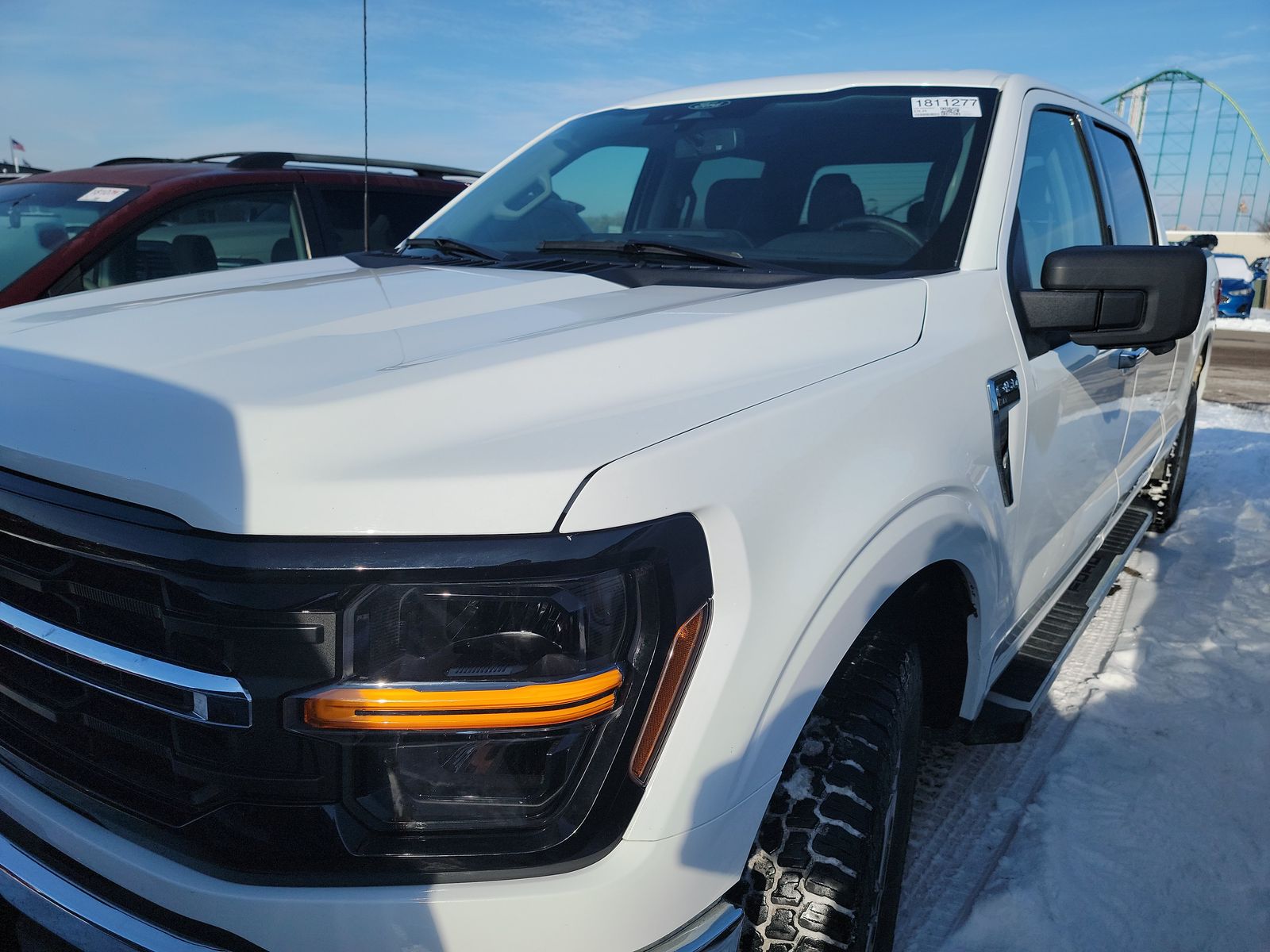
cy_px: 476
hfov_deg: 71.6
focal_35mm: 24
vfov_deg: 56.8
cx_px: 635
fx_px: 881
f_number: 1.8
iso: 50
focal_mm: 6.7
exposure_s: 1/1627
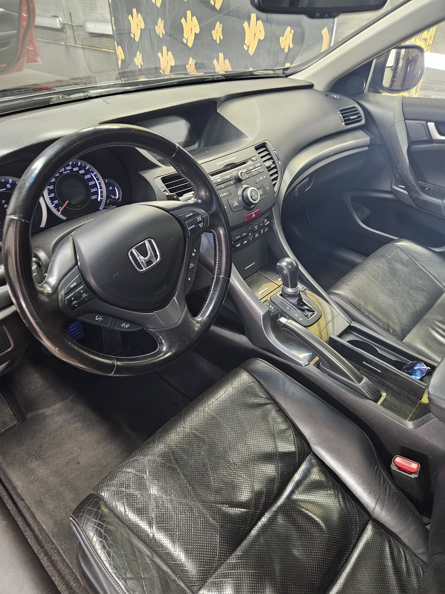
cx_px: 222
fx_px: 394
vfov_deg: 73.9
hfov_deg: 58.9
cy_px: 297
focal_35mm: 23
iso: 640
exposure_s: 1/25
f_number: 1.8
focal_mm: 5.4
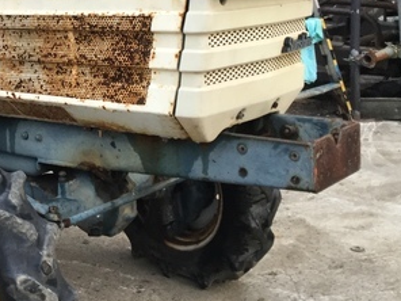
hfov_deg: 27.2
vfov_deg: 21.6
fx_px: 776
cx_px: -5
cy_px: 50
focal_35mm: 67
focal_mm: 3.3
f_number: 2.4
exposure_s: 1/30
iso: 32
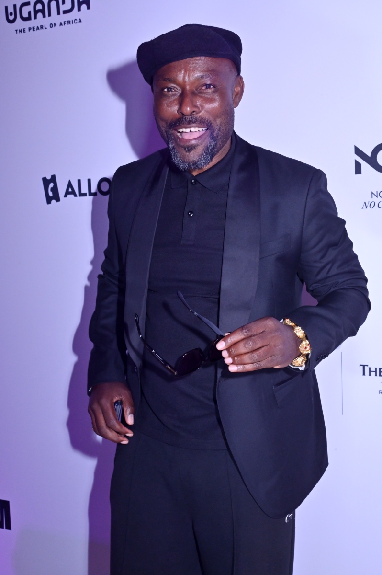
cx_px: 191
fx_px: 733
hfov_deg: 29.2
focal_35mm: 46
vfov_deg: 42.8
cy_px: 288
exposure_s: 1/80
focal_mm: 46
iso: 2500
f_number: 14
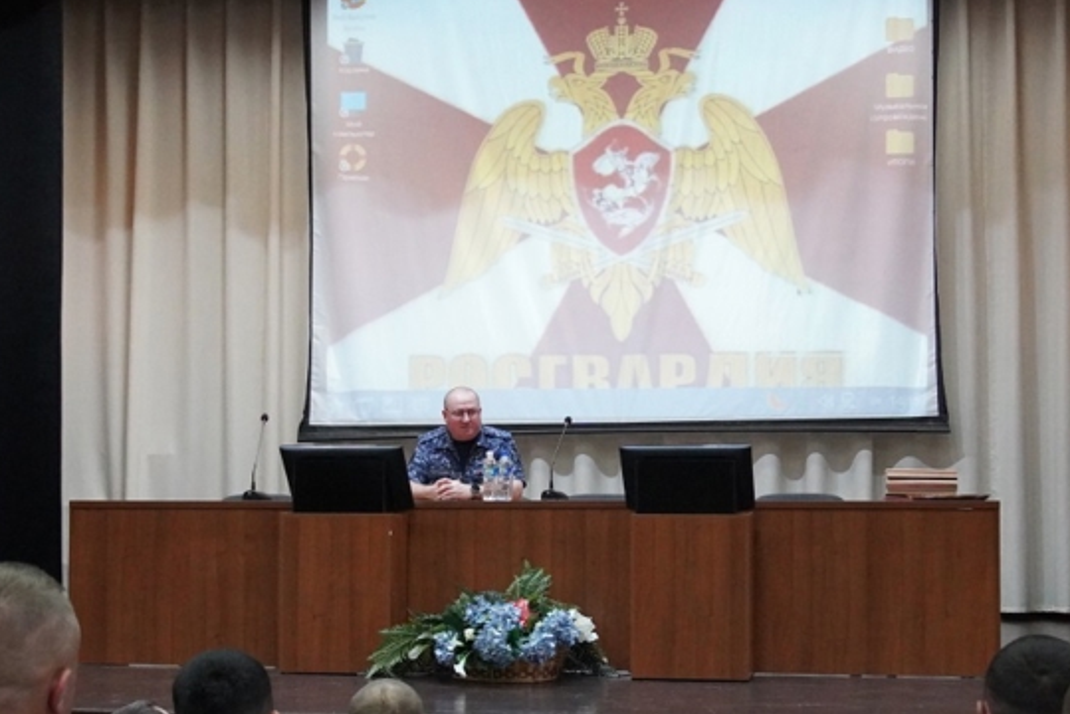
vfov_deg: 26.8
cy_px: 484
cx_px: 650
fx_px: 1486
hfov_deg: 39.4
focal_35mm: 50
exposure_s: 1/160
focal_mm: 24
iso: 6400
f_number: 4
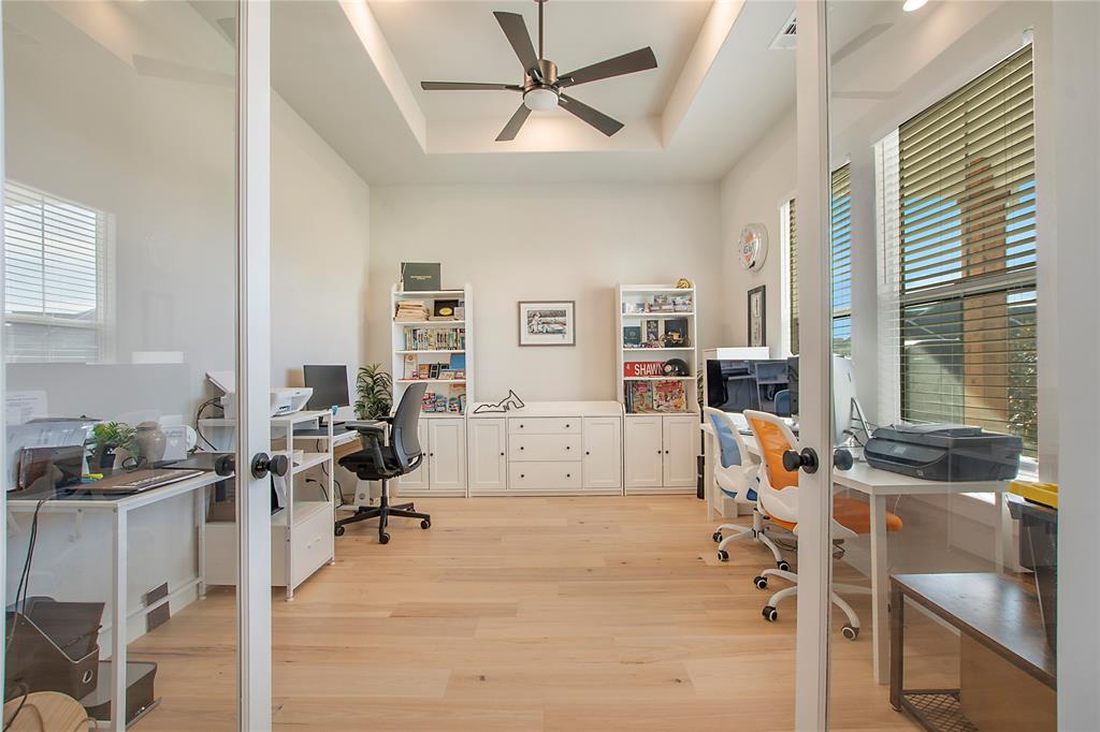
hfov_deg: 100.4
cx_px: 550
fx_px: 458
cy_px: 366
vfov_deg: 77.3
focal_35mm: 15
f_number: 7.1
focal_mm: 10
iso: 100
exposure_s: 1/50
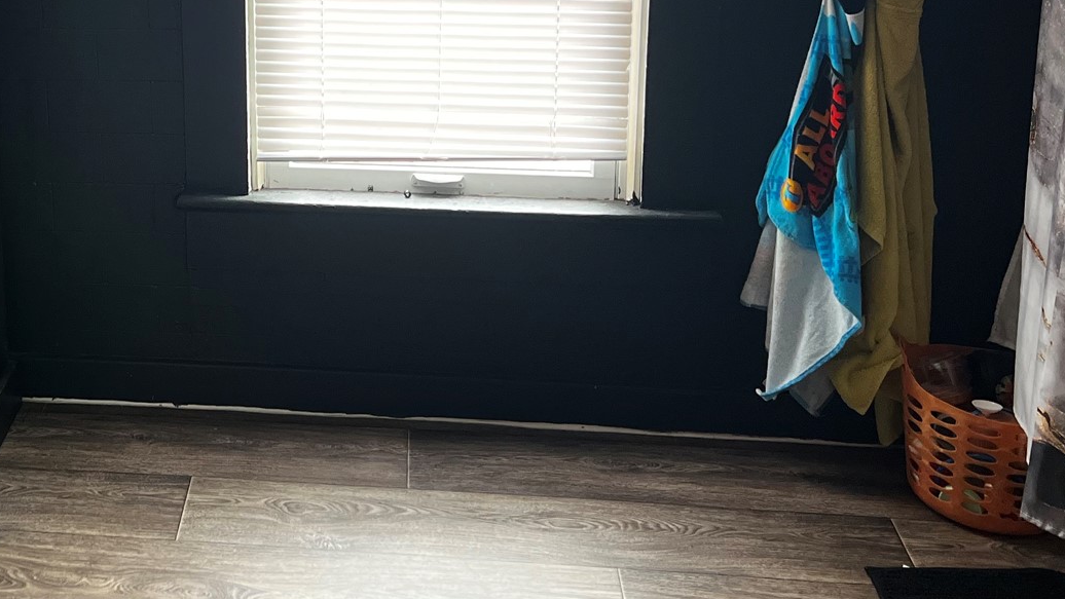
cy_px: 26
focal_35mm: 56
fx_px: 1582
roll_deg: +1.4
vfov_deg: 20.9
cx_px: 199
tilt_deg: -14.3
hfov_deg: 35.9
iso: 125
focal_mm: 5.7
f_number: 1.5
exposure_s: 1/120
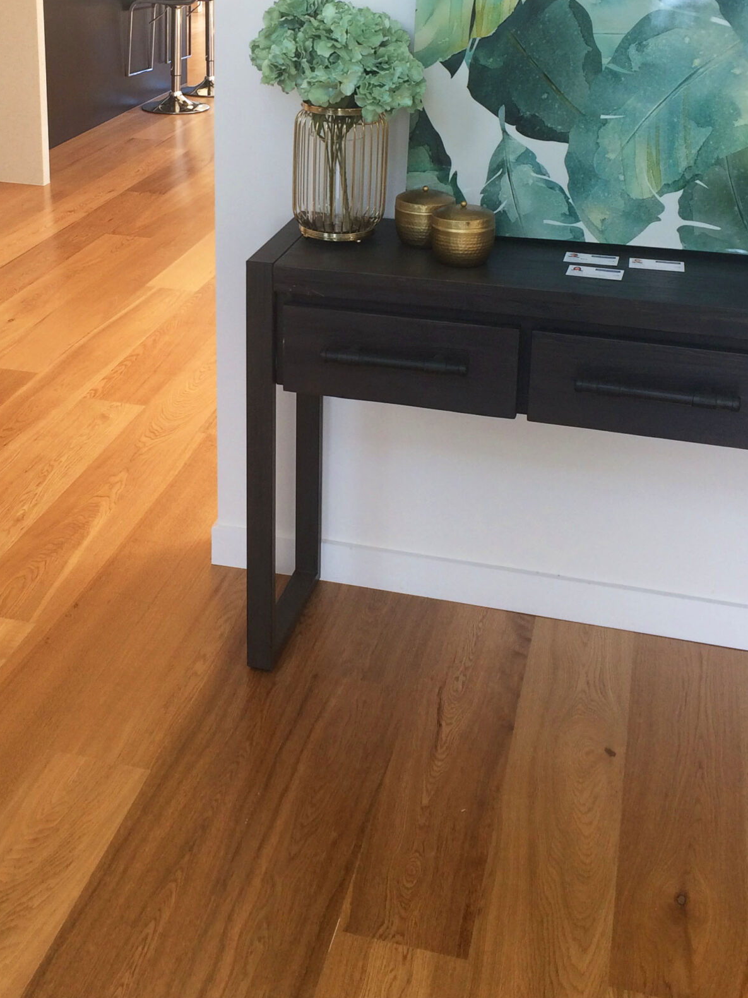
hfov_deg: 30.7
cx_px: 264
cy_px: 231
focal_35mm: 47
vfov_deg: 39.2
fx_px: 1354
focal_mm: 4.15
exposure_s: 1/128
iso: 32
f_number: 2.2
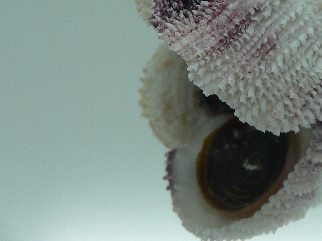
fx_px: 577
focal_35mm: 62
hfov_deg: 30.6
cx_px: 248
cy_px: 31
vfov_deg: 23.1
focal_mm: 4.6
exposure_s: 1/60
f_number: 2.8
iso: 80
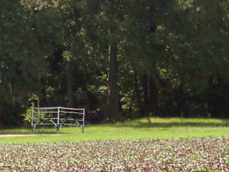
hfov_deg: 4.1
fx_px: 3176
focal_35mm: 480
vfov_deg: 3.1
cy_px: 281
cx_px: -45
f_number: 4.8
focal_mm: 24
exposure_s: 1/350
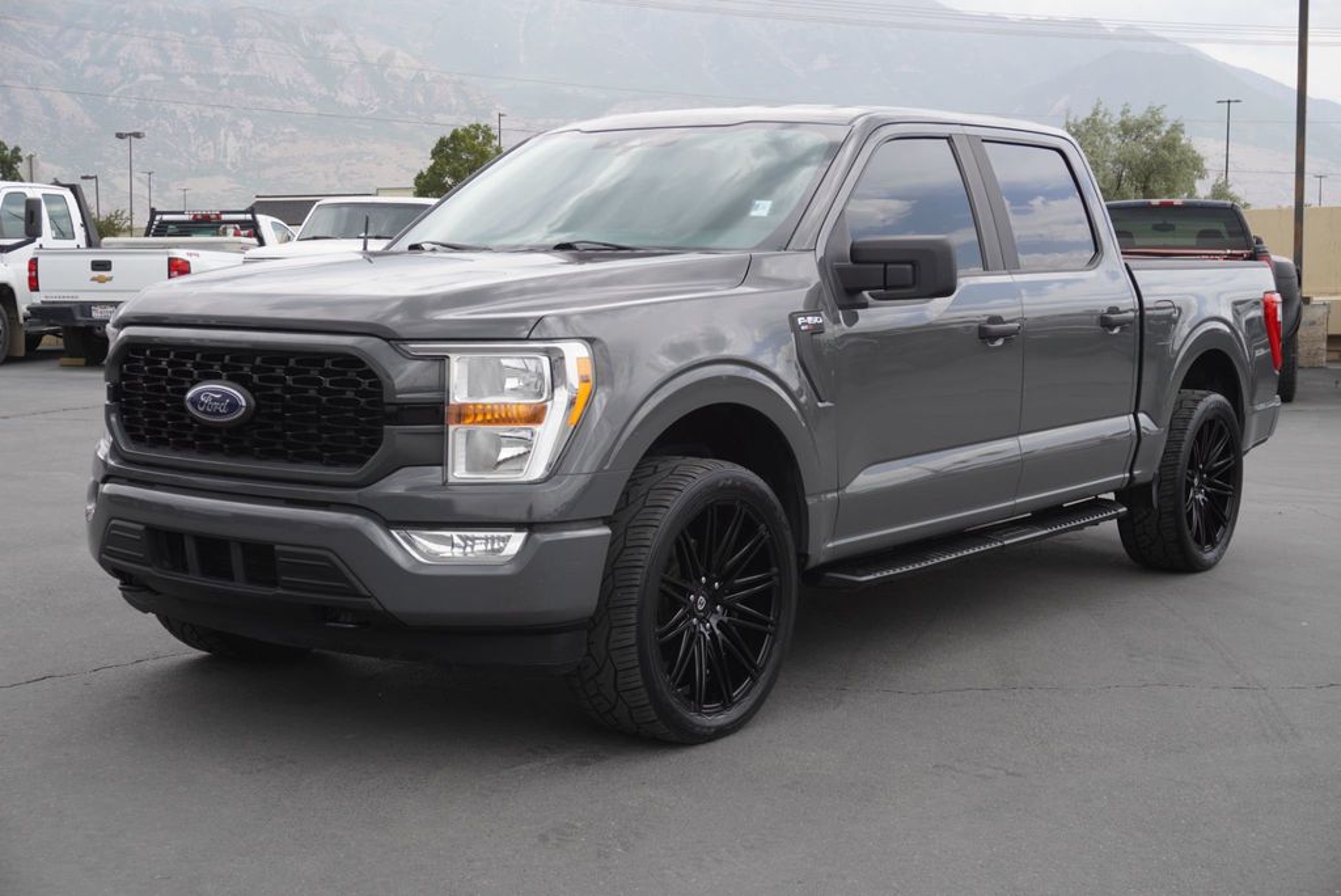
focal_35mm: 50
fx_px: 1845
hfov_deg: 39.9
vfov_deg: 27.3
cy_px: 448
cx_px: 670
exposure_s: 1/100
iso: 100
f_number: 8
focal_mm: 33
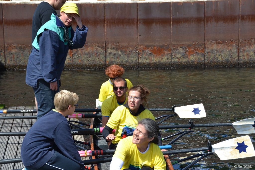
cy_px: 85
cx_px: 128
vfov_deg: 13.0
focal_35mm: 105
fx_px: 744
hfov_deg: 19.5
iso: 100
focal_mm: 70
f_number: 8
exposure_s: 1/250
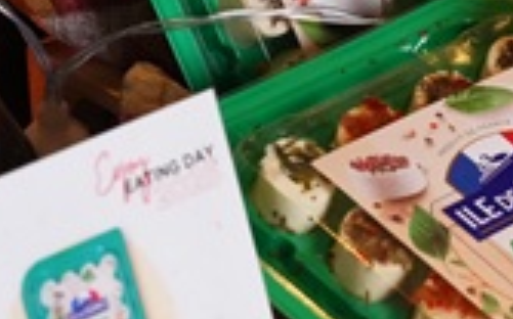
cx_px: 832
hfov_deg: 6.9
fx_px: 4176
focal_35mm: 299
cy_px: 77
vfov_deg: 4.4
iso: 3200
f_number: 9
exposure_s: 1/160
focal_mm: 70
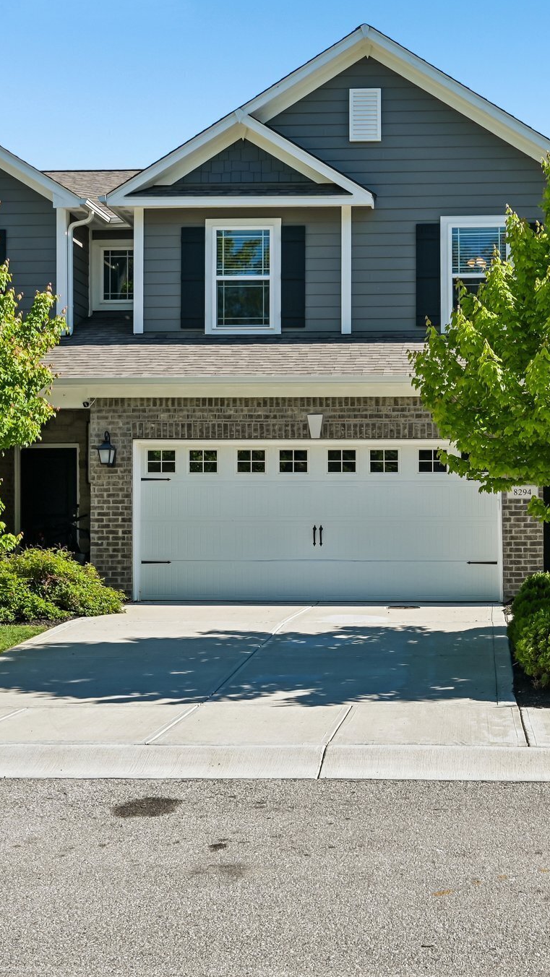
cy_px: 490
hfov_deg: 25.5
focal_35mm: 46
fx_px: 1192
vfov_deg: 44.6
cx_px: 437
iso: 100
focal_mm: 29
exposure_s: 1/200
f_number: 8
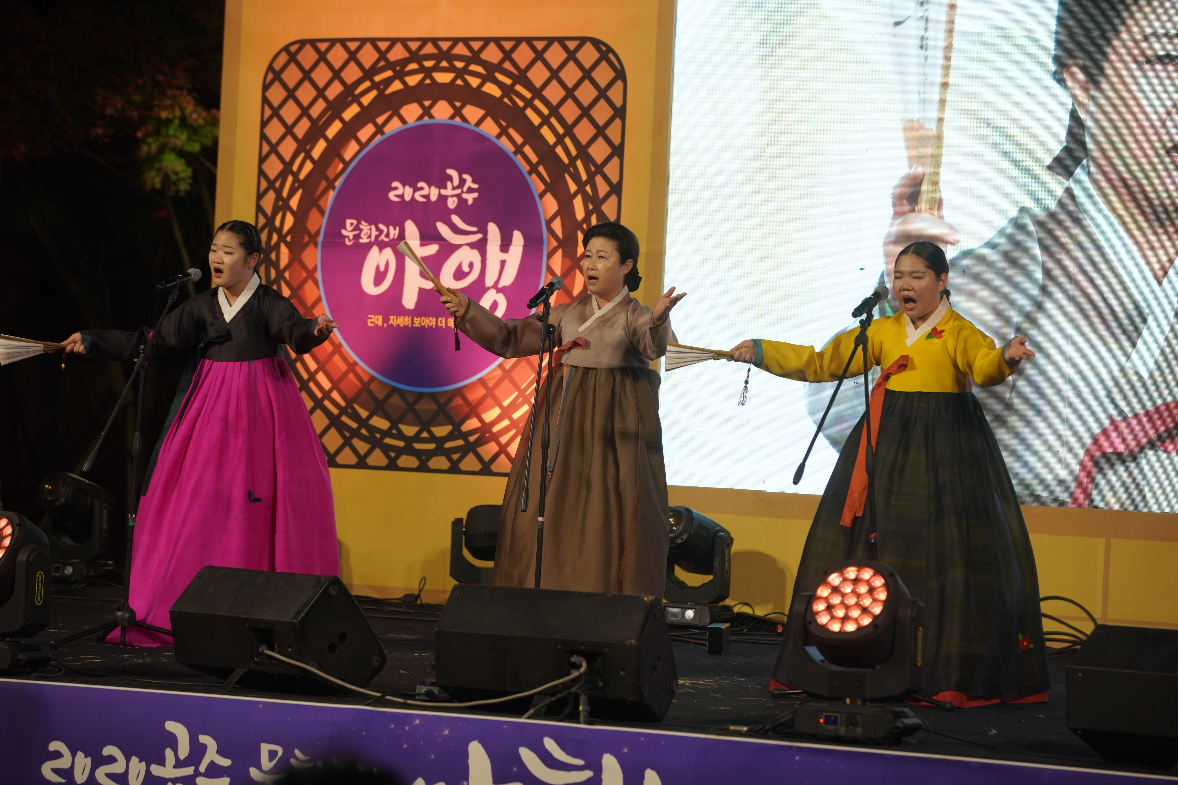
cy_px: 392
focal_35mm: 125
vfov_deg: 11.0
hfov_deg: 16.4
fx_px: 4090
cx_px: 589
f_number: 4
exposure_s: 1/100
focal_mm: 125
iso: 800
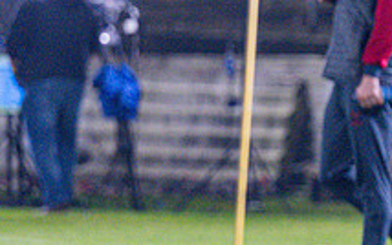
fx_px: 9086
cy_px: 354
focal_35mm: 850
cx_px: 727
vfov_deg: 1.5
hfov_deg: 2.5
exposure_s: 1/250
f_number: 2.8
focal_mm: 145
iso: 1000
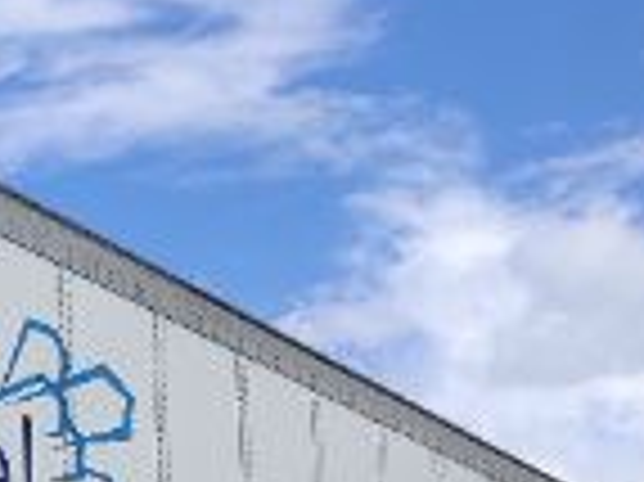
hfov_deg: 14.9
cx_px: -369
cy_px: 734
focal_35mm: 121
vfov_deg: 11.7
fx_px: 2249
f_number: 1.65
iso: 125
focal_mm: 4.75
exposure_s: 1/1838
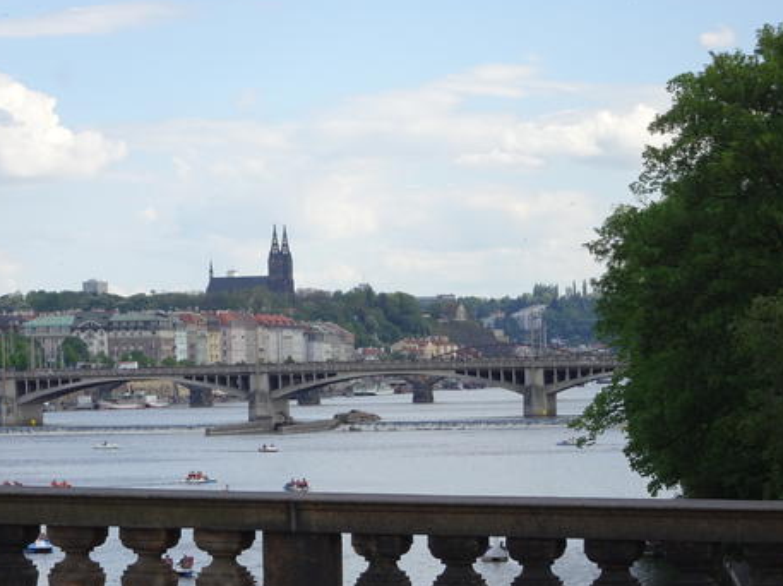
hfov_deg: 13.8
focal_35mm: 143
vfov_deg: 10.4
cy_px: 320
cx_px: 283
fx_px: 3232
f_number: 5
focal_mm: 17.49
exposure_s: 1/250
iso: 80
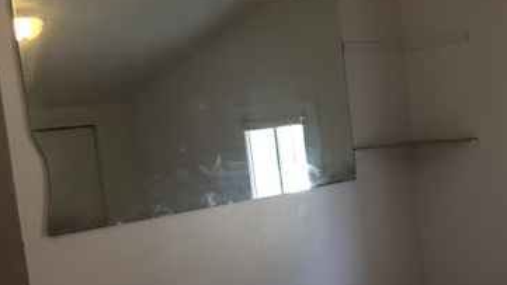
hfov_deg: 36.0
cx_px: 402
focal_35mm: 56
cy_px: 194
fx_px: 753
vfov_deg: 21.4
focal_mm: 4.15
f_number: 2.2
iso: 32
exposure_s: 1/30
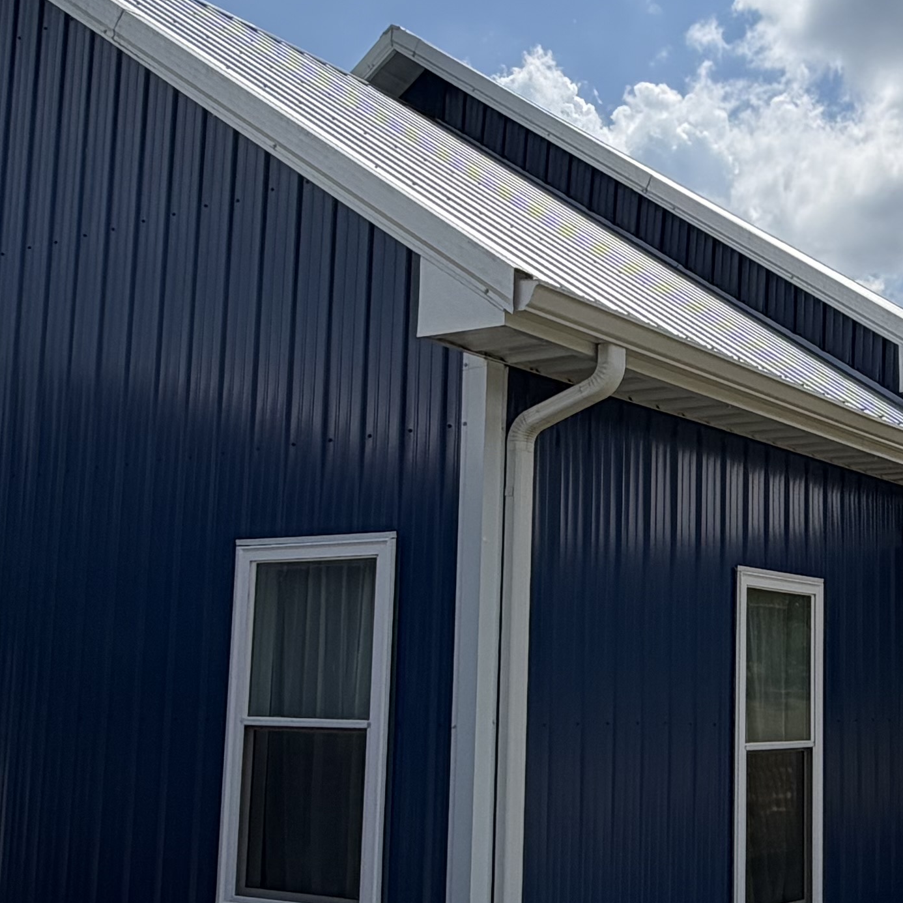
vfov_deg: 33.4
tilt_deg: +7.7
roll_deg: -0.5
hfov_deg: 32.3
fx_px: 1505
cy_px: 503
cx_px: 745
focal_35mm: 51
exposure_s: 1/1795
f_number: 2.2
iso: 20
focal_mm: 2.22
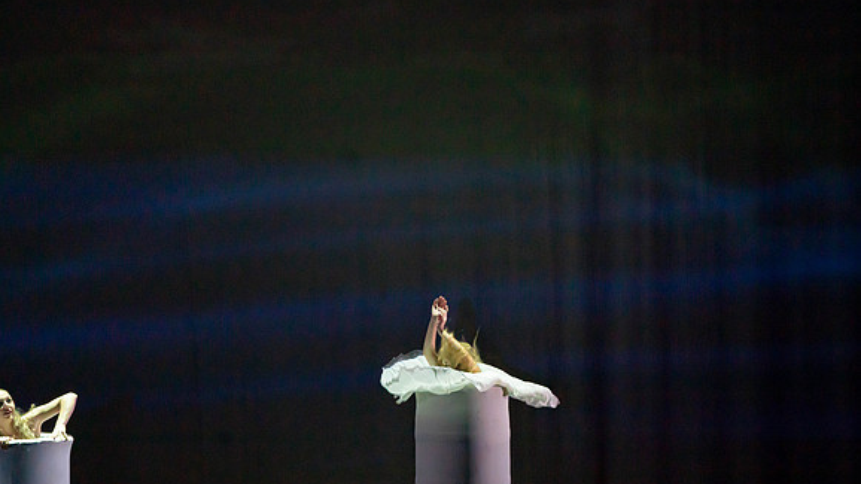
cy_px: 258
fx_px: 6506
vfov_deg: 4.3
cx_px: 430
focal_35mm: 285
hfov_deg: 7.6
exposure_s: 1/320
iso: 6400
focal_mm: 271
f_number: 5.6
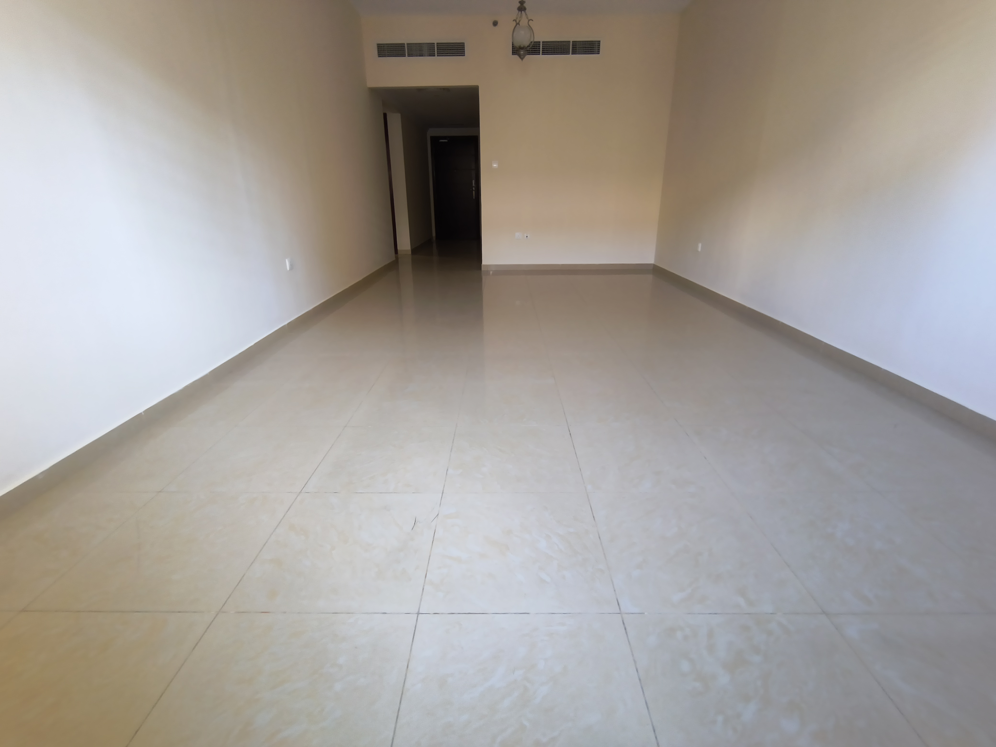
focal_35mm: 12
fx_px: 345
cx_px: 498
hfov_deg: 110.5
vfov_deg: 94.5
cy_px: 374
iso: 613
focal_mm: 2.13
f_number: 2.2
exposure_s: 1/25
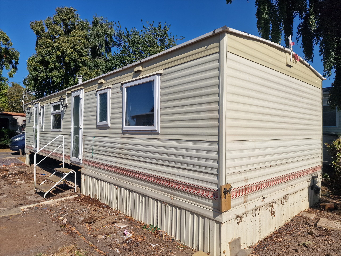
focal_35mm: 23
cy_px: 128
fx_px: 227
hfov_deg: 73.9
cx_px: 170
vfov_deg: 58.9
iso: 50
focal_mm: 6.4
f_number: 1.8
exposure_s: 1/2464
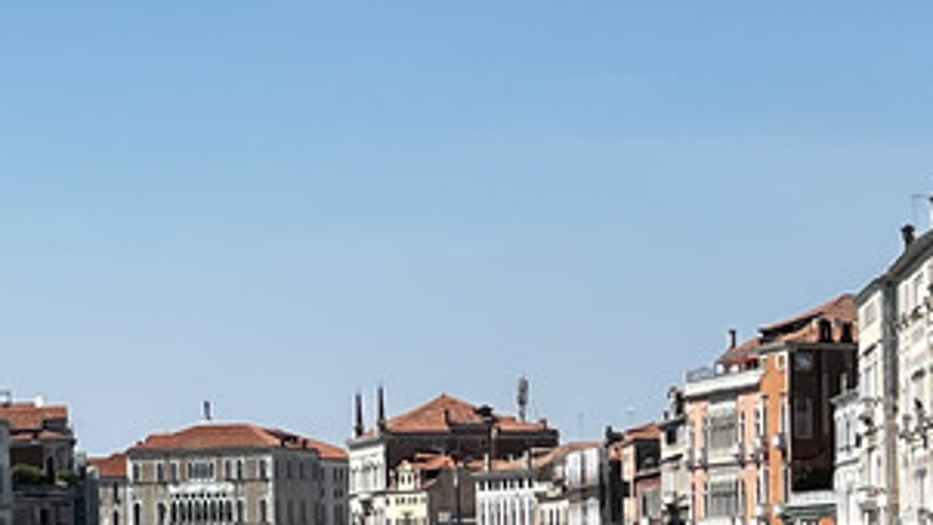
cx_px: -22
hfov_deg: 14.1
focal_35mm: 150
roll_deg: +0.9
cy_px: 343
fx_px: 3712
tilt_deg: +3.2
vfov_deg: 8.1
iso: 50
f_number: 1.5
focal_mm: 5.7
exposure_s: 1/5076
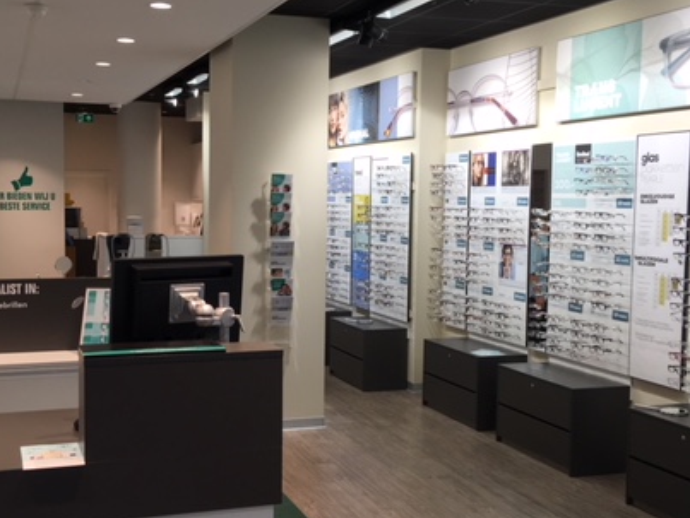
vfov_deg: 31.6
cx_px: 281
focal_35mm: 46
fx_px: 918
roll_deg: -0.9
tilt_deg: -4.9
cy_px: 267
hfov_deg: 41.0
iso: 40
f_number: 2.2
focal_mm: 4.15
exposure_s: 1/100
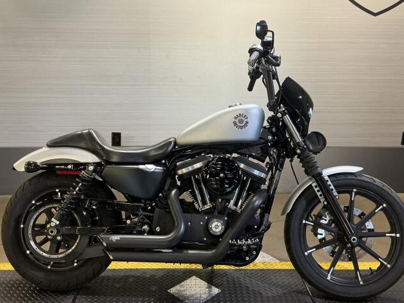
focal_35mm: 37
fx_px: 432
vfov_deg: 38.6
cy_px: 133
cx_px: 204
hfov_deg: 50.1
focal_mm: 3
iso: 80
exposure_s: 1/60
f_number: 1.8
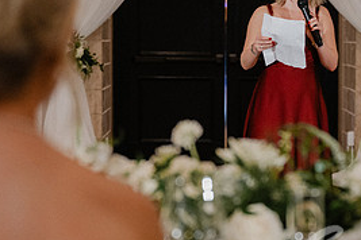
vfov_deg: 9.7
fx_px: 1414
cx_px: 265
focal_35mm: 141
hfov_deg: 14.5
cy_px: 149
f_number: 2.8
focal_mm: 65
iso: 3200
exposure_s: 1/160
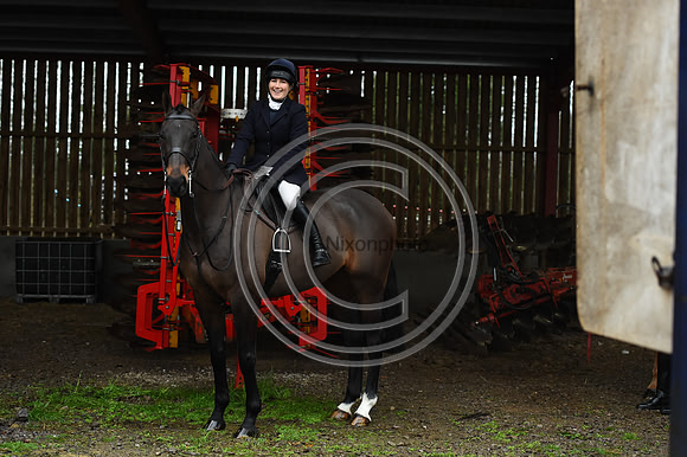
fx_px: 1335
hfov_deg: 28.9
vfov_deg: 19.4
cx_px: 344
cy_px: 228
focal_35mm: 70
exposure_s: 1/800
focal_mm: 70
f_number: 3.5
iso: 4000
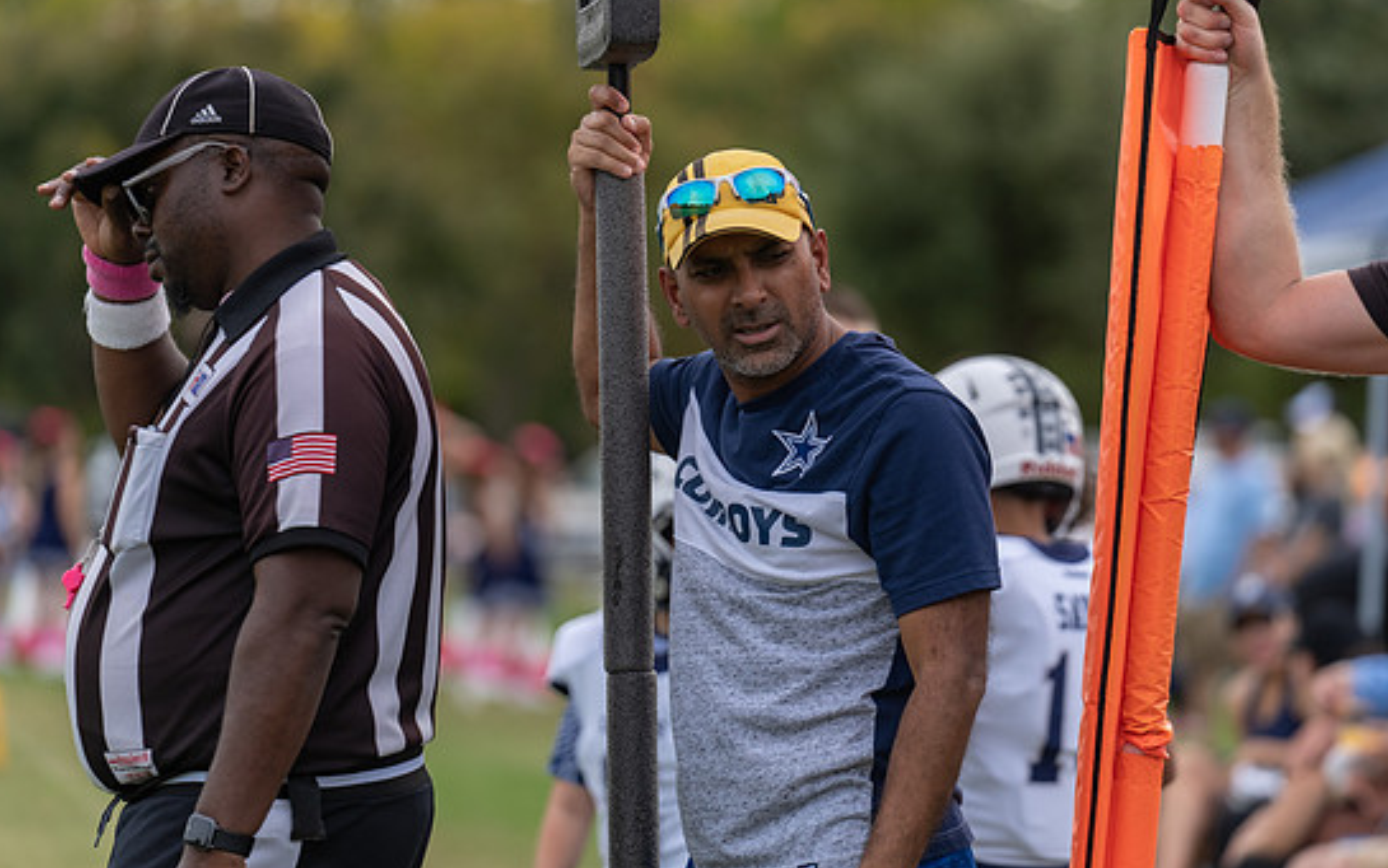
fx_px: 8211
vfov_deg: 6.1
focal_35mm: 217
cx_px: 703
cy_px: 393
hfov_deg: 9.7
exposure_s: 1/1250
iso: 200
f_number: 3.5
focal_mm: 200
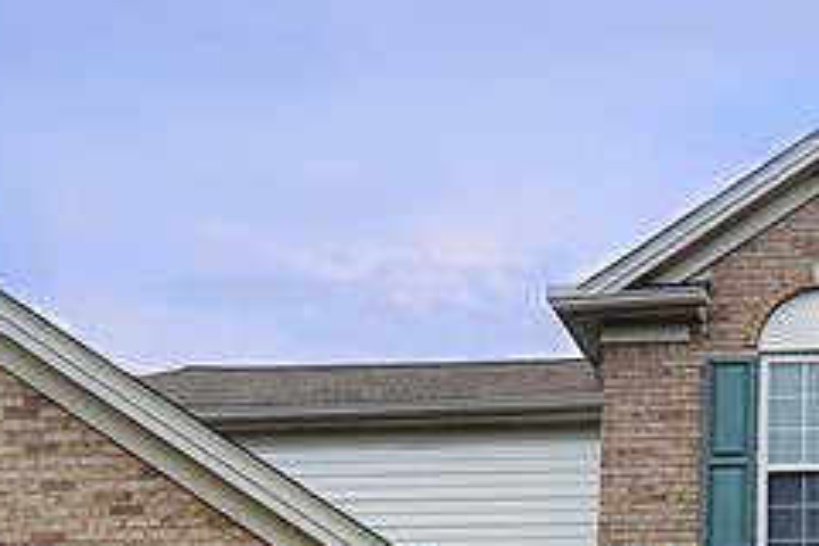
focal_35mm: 68
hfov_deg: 26.9
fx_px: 1547
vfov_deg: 18.7
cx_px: 928
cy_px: 686
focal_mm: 10
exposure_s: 1/200
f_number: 6.3
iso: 100
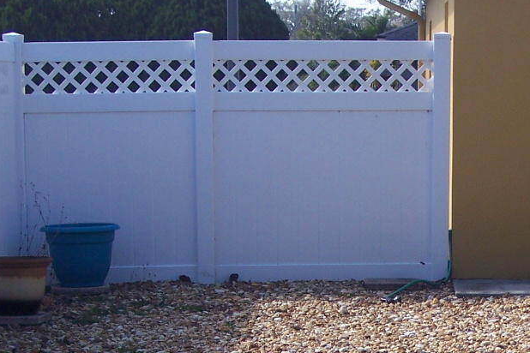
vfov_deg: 10.4
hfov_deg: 15.4
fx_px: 1928
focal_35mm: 131
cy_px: 299
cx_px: 527
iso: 100
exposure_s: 1/500
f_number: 4
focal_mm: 10.7
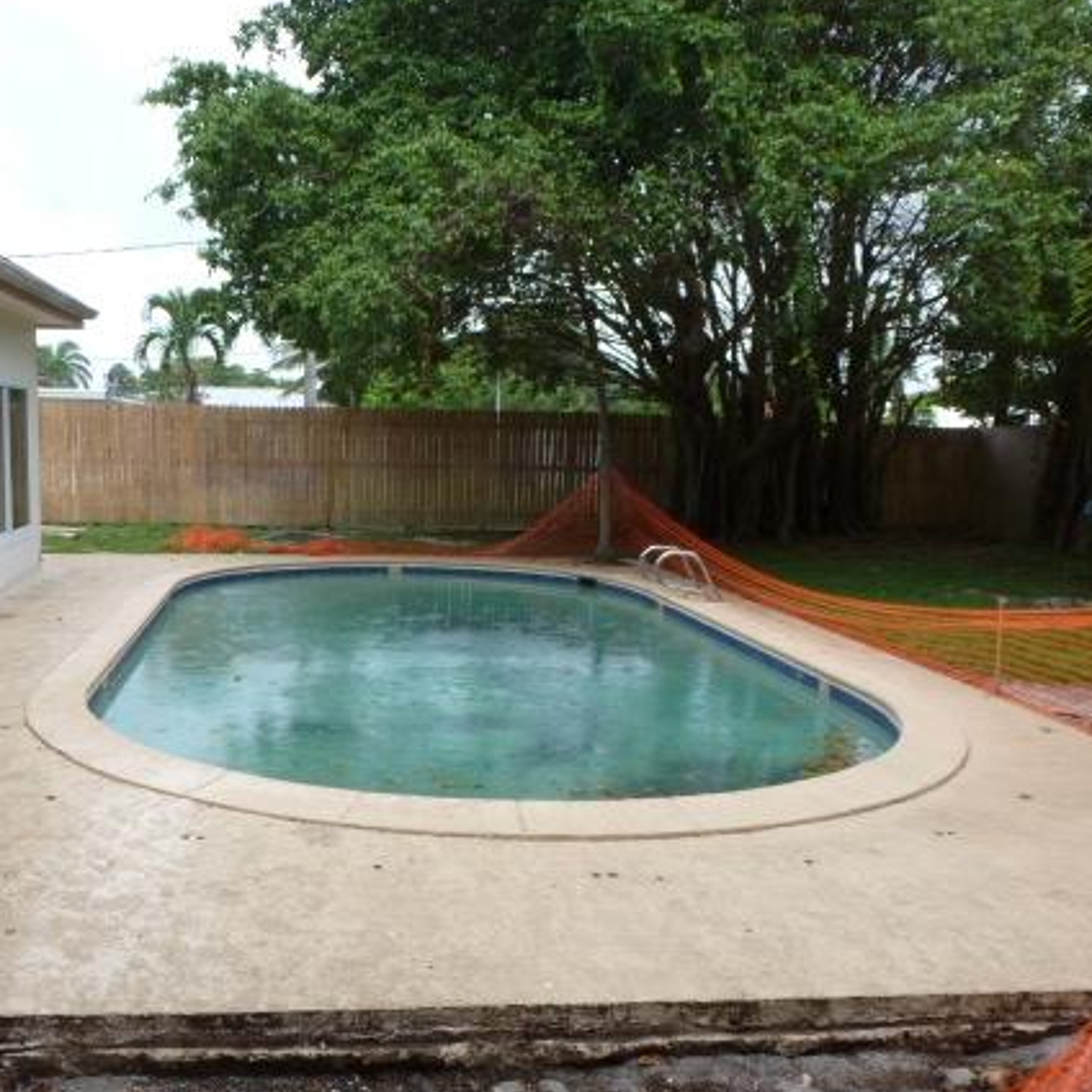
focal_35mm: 32
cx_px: 391
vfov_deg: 51.1
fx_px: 1142
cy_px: 582
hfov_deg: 50.4
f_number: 4
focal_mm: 4.3
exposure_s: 1/250
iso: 125
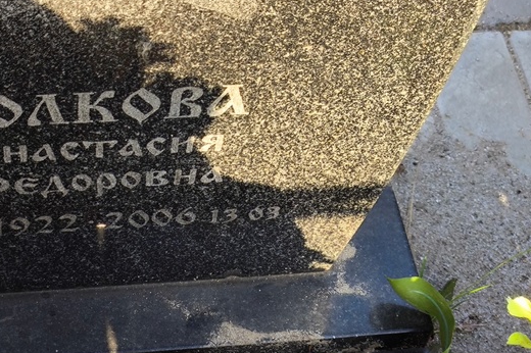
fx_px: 1179
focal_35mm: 80
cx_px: 177
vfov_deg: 17.0
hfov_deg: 25.2
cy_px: 181
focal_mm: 4.71
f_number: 1.7
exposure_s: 1/207
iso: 50
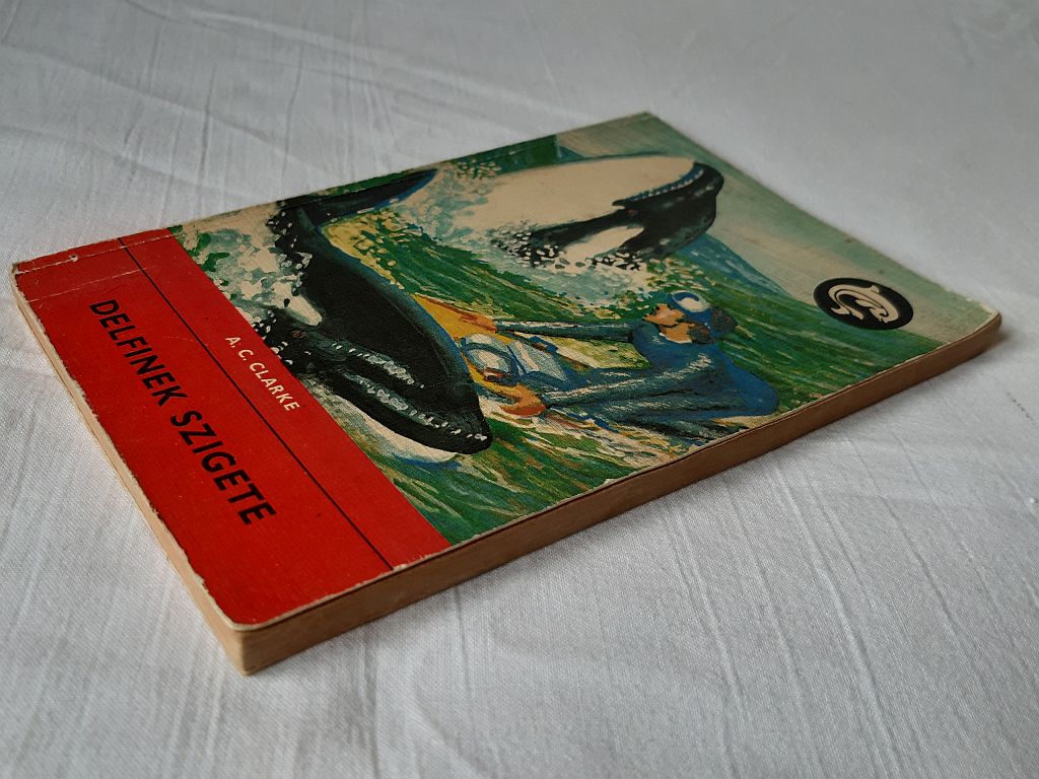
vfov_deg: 51.4
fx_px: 810
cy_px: 390
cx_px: 520
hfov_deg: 65.3
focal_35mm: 27
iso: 50
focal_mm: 3.93
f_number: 1.7
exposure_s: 1/60
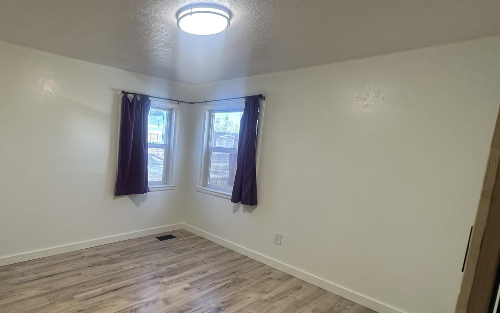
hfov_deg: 79.1
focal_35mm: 21
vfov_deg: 57.2
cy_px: 174
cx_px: 160
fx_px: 286
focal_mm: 2.22
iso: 160
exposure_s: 1/120
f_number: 2.2
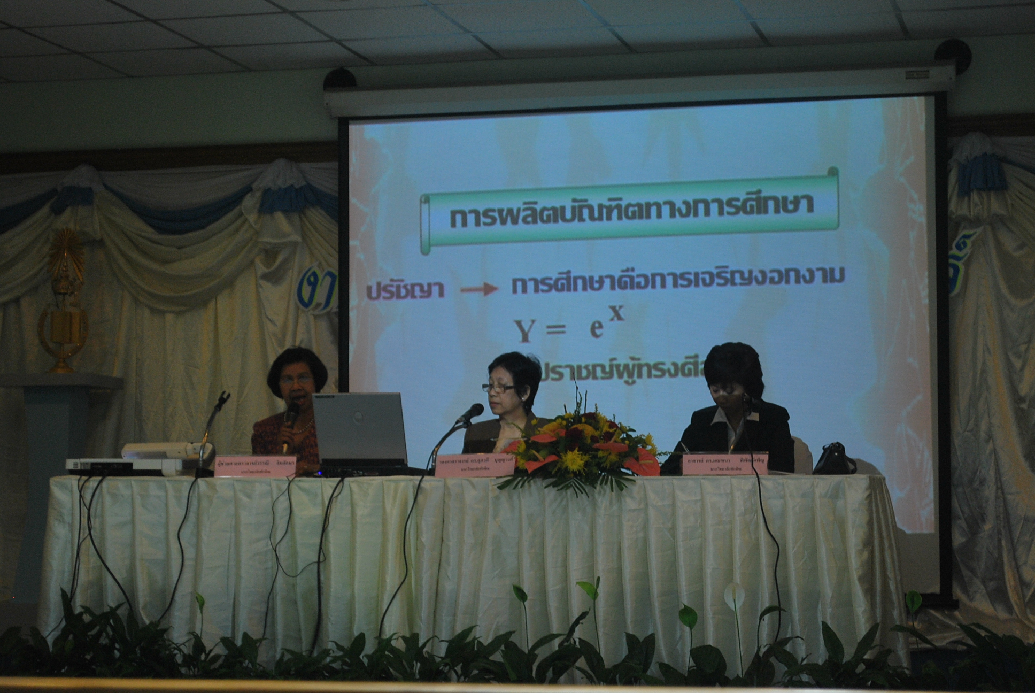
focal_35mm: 82
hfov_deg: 24.6
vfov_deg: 16.6
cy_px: 346
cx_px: 518
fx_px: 2375
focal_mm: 55
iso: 400
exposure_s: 1/20
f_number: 5.6
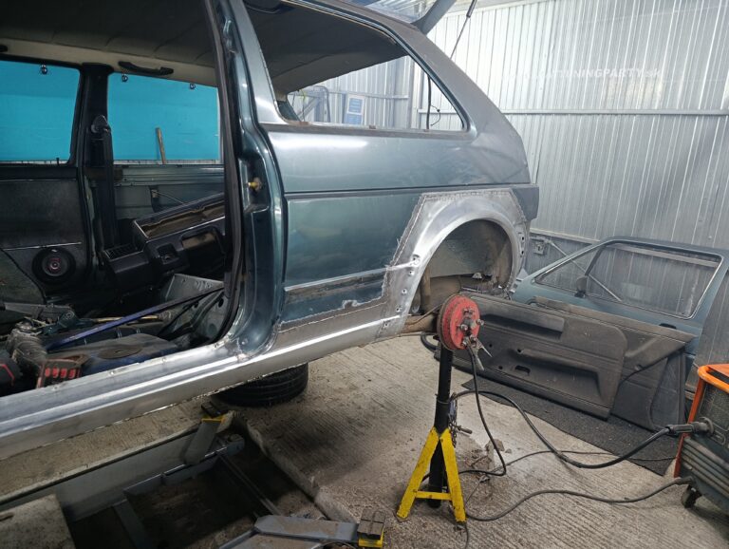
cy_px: 274
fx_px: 485
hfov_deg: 73.9
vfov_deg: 59.0
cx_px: 364
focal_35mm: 23
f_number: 1.65
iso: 780
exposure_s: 1/50
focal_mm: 6.11
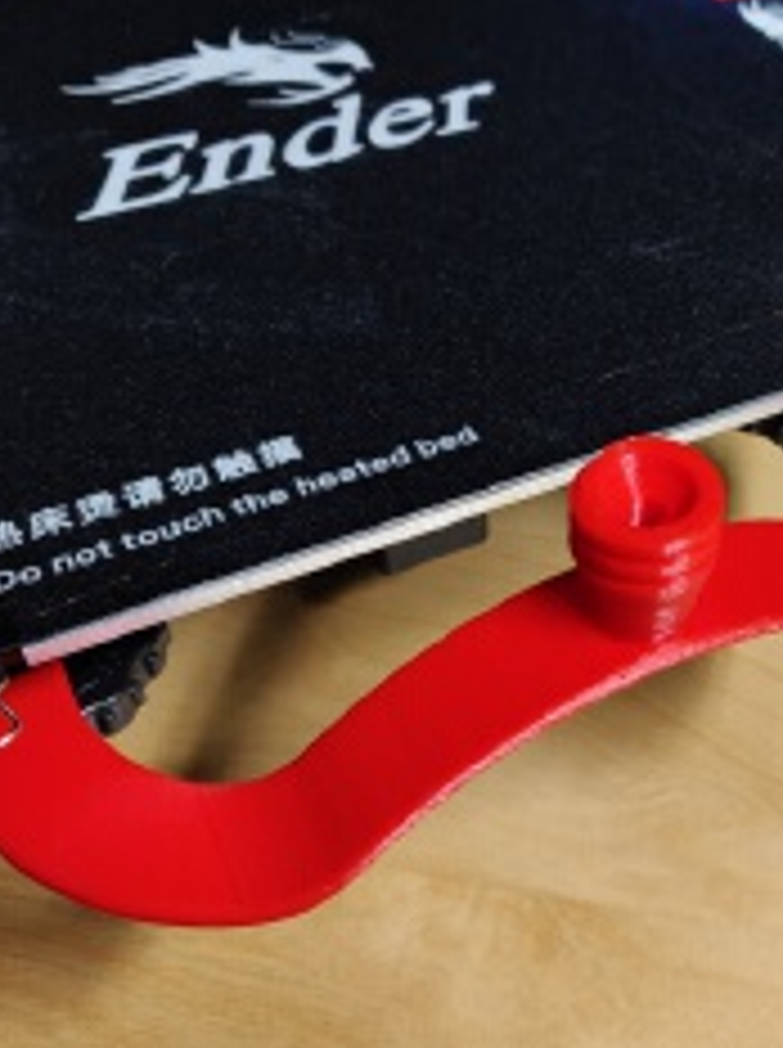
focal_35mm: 43
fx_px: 1300
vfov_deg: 43.7
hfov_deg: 33.2
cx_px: 531
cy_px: 432
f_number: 1.7
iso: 640
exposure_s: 1/25
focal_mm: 4.25
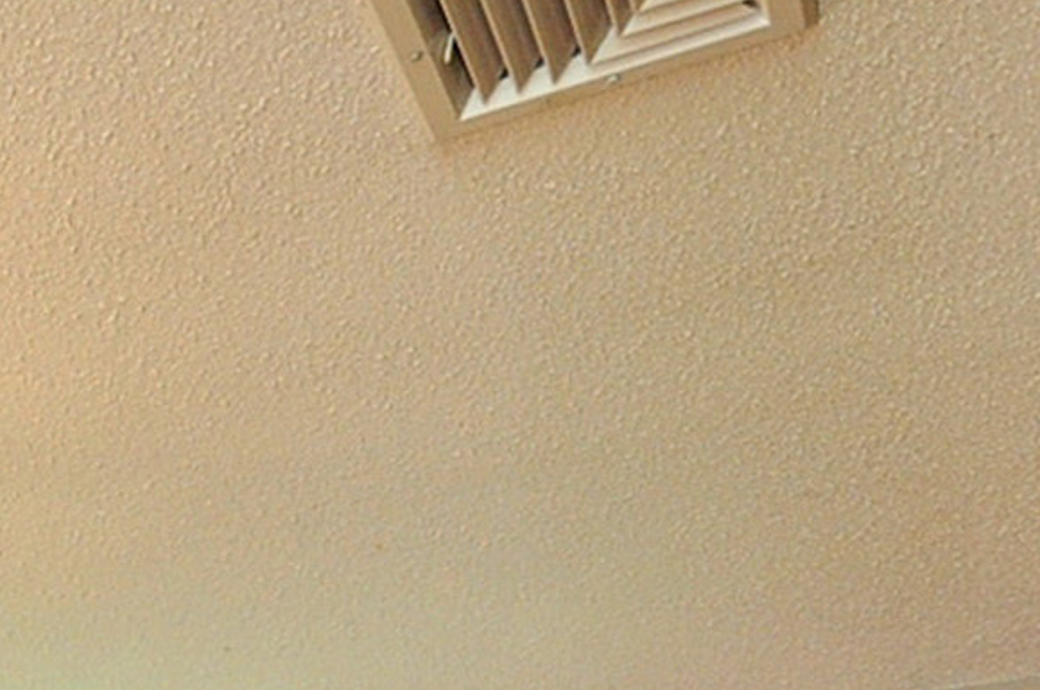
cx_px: -602
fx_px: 2164
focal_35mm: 75
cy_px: 1457
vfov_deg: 14.4
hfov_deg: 21.6
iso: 320
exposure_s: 1/80
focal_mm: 10
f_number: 4
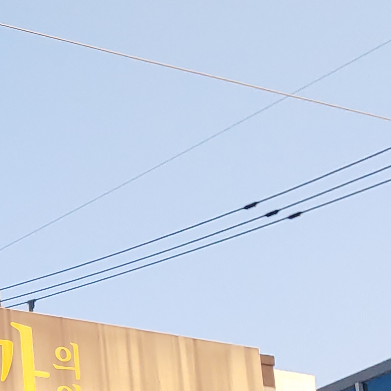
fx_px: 1444
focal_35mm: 113
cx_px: -390
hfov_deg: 13.3
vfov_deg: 13.9
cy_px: 678
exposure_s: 1/1942
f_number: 1.5
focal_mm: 4.23
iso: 100
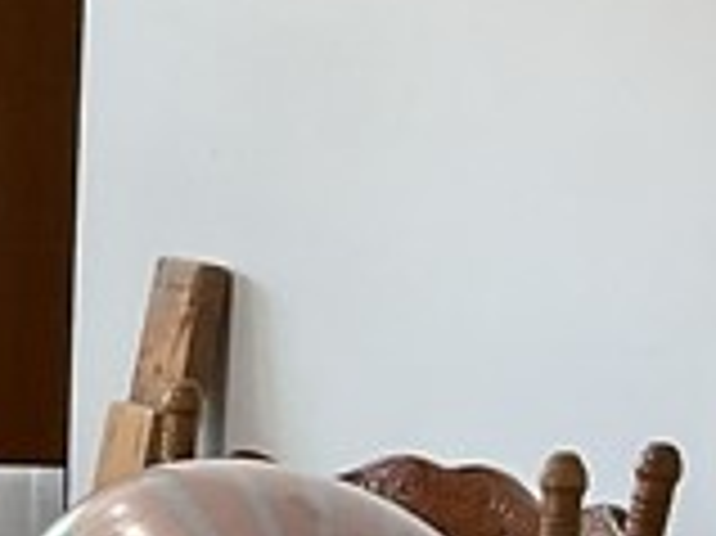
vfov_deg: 7.9
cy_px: 401
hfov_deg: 9.7
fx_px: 3865
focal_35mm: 187
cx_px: -793
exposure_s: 1/60
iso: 40
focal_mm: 3
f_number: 1.8
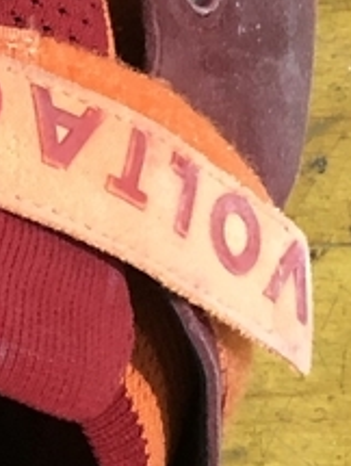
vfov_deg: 12.3
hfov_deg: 9.2
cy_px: -117
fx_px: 2103
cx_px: -219
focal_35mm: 156
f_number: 1.8
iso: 100
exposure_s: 1/13
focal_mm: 3.99
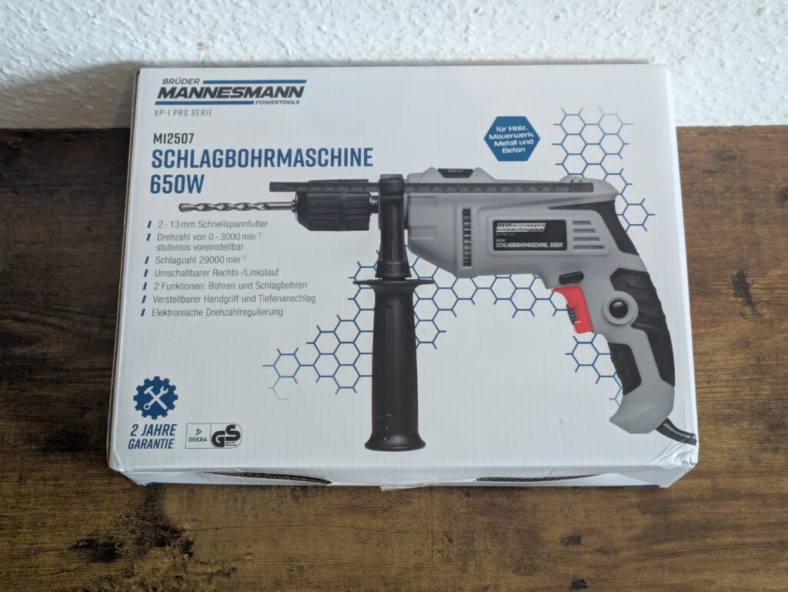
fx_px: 1162
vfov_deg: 28.6
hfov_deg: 37.5
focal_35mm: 51
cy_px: 296
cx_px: 394
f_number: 1.89
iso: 278
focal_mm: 5.43
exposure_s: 1/25
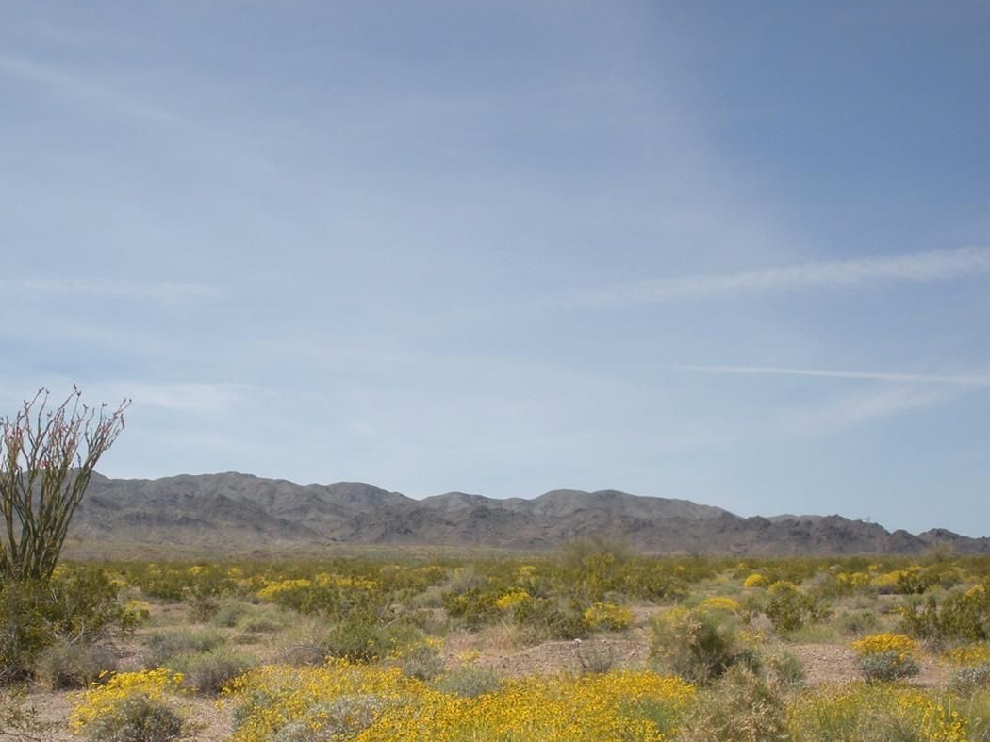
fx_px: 1430
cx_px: 412
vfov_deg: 28.9
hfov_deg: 38.1
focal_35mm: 50
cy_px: 492
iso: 64
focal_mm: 6.3
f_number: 5.6
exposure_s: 1/437
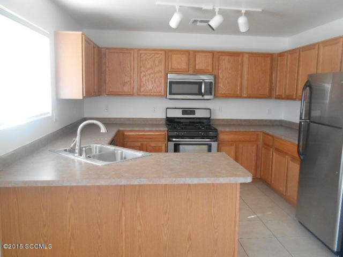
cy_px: 128
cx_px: 172
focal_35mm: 31
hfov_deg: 58.4
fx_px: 307
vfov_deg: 45.4
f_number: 3.6
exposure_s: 1/30
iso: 360
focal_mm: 5.5
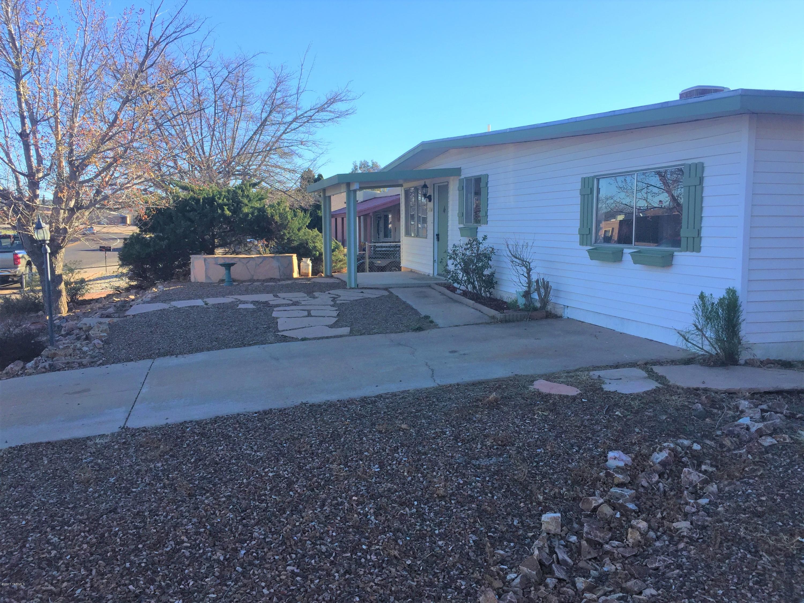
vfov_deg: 48.2
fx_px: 674
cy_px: 302
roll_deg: +0.3
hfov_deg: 61.7
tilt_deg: -4.7
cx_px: 402
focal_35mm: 29
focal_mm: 4.15
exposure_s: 1/860
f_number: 2.2
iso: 32
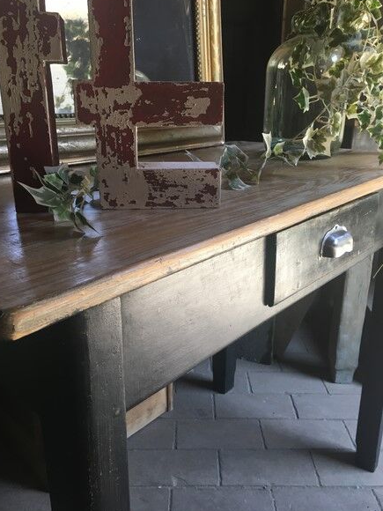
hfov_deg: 46.8
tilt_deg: -19.1
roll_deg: +0.5
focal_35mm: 30
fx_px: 443
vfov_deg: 60.0
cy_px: 251
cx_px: 187
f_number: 2.2
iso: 50
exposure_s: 1/33
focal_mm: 4.15
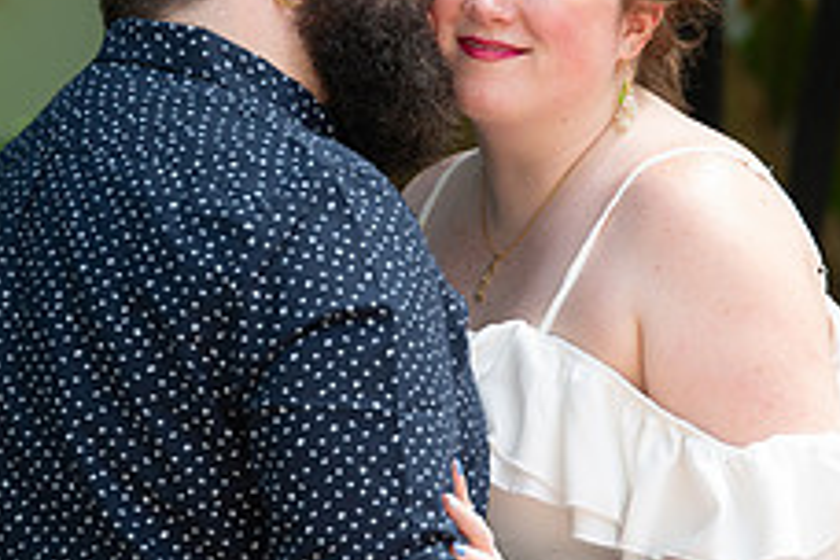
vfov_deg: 2.5
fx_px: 12646
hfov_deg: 3.8
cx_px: 446
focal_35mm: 542
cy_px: 278
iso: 640
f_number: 4
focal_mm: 200
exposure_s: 1/200
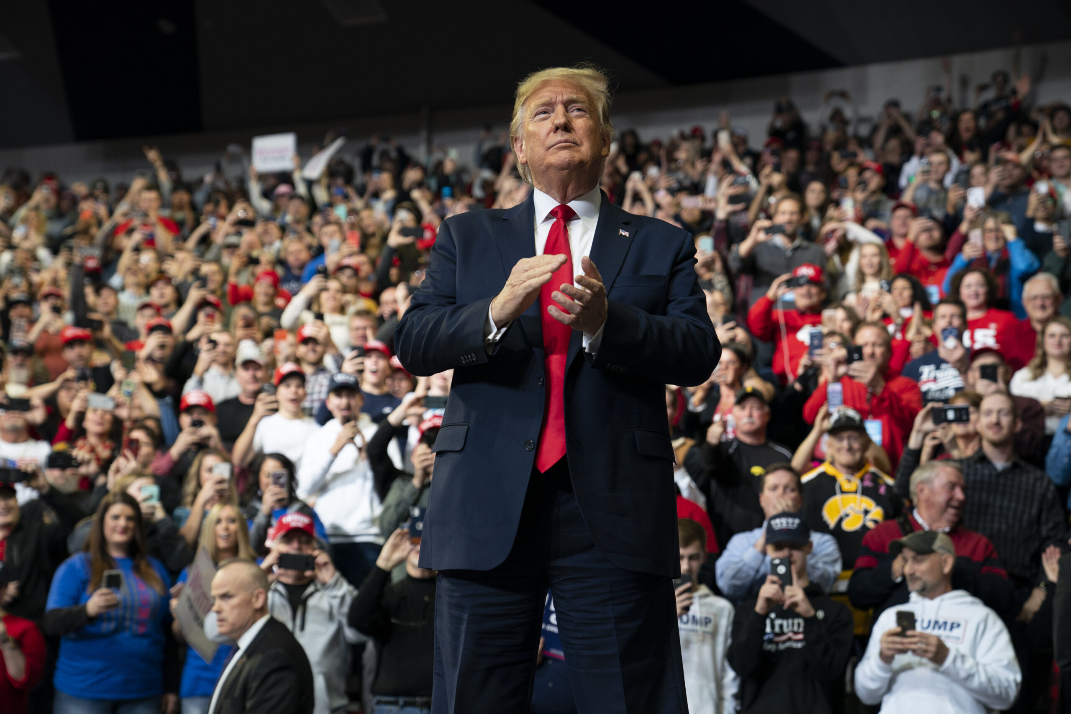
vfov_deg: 22.3
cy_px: 357
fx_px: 1815
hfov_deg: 32.9
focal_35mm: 61
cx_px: 536
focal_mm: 61
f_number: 3.2
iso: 800
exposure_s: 1/640
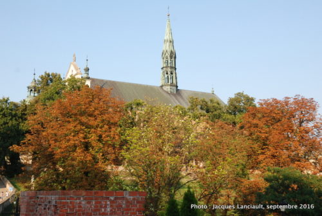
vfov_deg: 29.0
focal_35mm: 46
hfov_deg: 42.3
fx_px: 417
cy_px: 108
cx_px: 161
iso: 400
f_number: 9
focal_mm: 31
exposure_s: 1/320
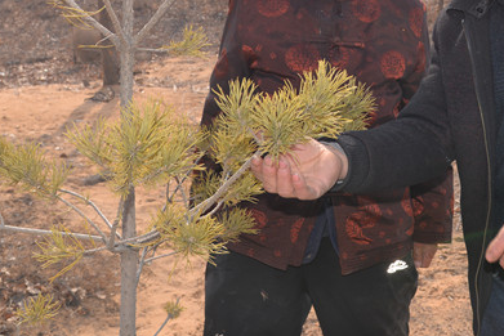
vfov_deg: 23.5
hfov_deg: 36.0
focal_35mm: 54
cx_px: 383
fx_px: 756
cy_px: -34
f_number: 7.1
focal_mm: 24
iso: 100
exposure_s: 1/200
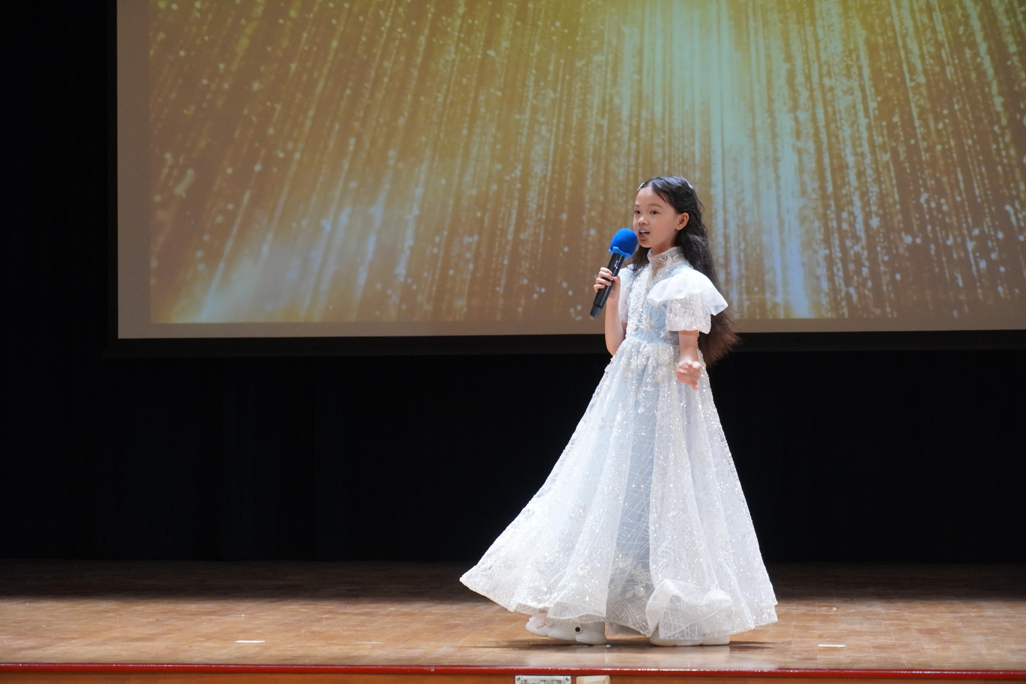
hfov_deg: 19.5
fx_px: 2992
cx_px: 513
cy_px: 342
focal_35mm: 105
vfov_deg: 13.0
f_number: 5.6
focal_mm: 70
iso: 2500
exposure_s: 1/160
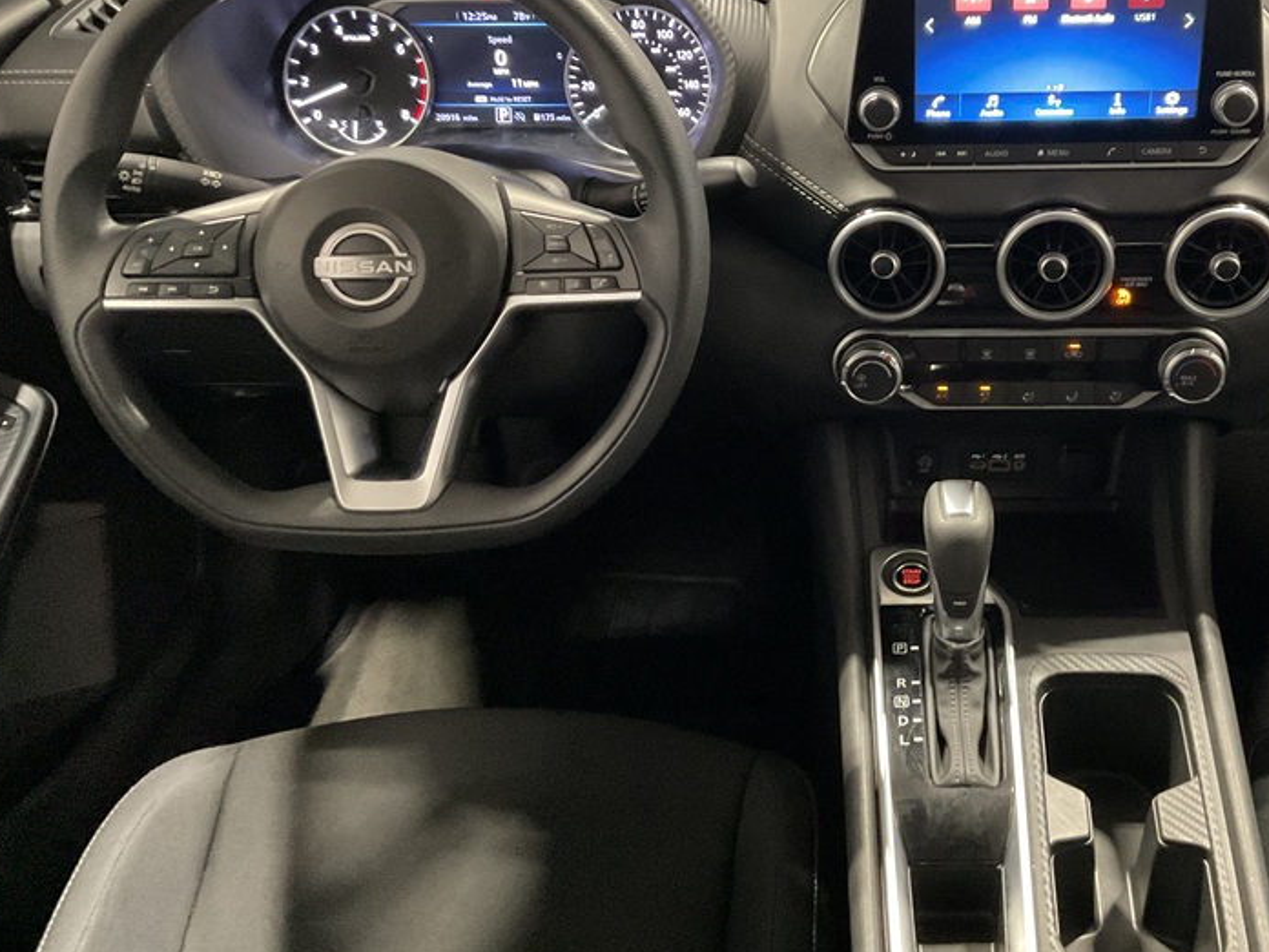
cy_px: 376
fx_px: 1466
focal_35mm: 40
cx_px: 848
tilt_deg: -33.3
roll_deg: +0.8
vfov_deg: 35.8
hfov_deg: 46.1
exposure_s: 1/30
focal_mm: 3
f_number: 1.8
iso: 500
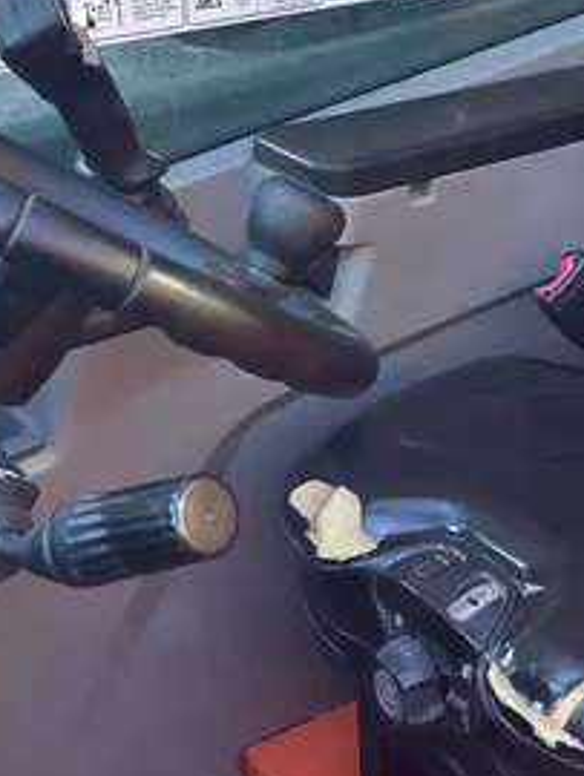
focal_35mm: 76
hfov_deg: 19.3
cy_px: 237
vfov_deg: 25.5
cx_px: 409
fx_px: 1707
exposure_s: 1/121
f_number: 1.8
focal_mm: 3.99
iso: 40
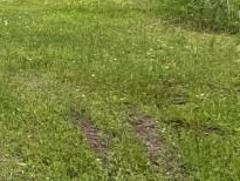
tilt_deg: -0.8
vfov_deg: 19.9
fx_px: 486
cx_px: -256
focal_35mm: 70
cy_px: -31
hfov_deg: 17.8
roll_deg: -1.4
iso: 40
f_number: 2.2
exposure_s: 1/921
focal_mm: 2.22
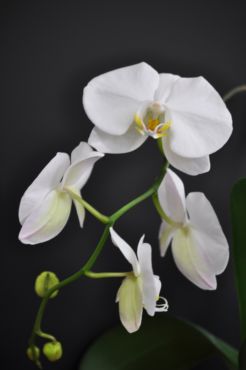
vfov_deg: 33.4
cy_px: 185
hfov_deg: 22.6
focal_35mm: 60
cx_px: 123
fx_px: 617
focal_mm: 40
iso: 200
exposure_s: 1/20
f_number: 3
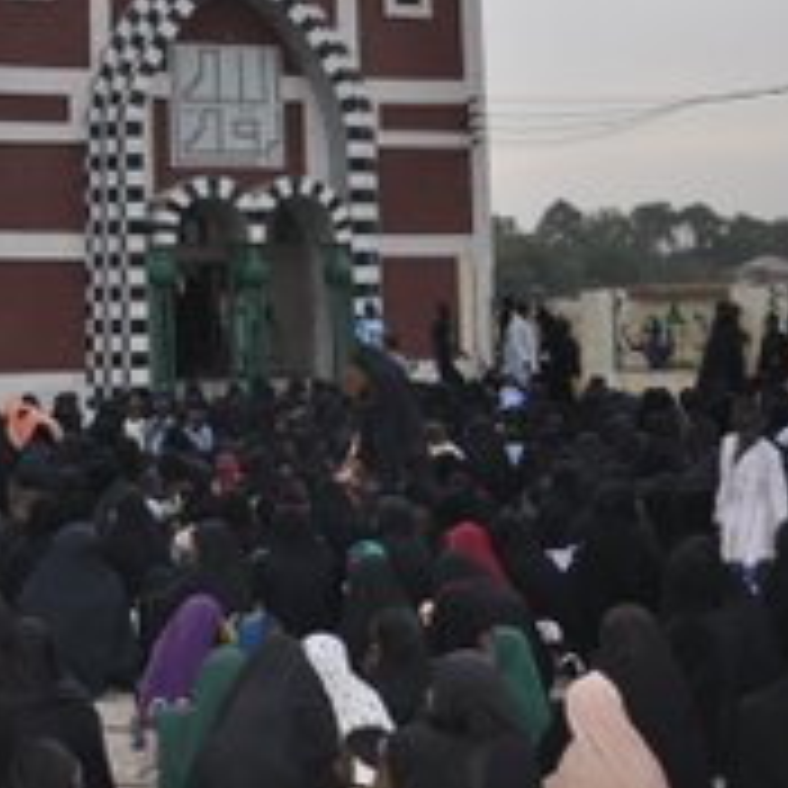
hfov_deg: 24.2
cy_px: 101
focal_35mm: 70
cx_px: 131
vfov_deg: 24.1
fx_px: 1803
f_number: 3.8
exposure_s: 1/200
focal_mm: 20
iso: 280
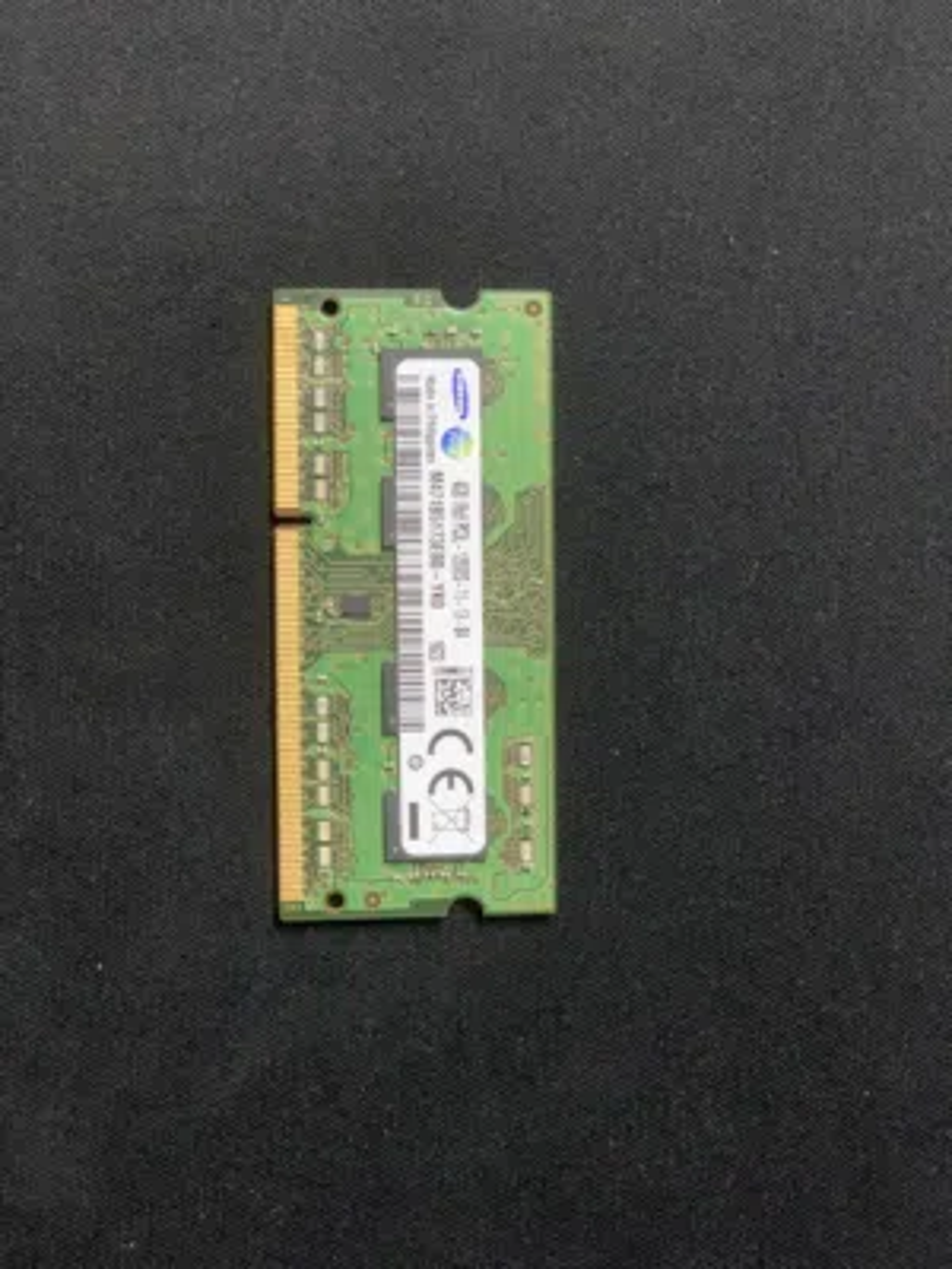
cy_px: 634
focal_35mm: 52
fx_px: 1907
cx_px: 476
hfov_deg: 28.0
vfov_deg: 36.8
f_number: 2.4
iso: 500
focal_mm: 6
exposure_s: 1/26
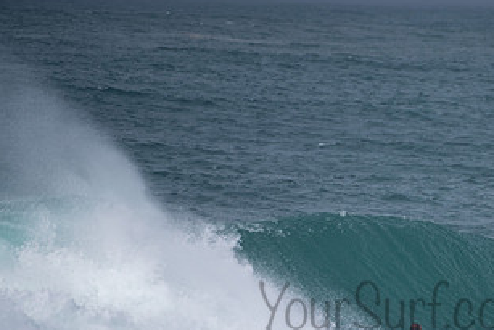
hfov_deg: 2.0
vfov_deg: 1.4
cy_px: 292
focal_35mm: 1018
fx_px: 13975
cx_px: 425
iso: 80
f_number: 5.6
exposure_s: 1/1000
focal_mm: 500
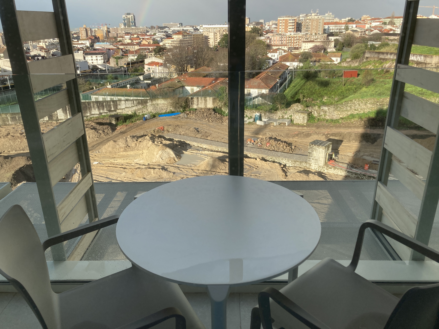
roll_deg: +1.0
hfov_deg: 63.4
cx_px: 220
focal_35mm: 28
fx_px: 355
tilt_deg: -21.1
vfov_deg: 49.7
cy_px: 164
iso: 20
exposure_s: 1/501
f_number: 1.8
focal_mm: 3.99
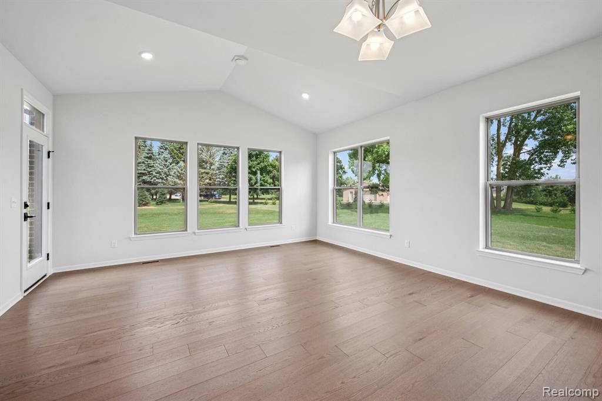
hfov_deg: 104.3
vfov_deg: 81.2
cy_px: 200
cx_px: 301
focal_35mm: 14
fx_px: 234
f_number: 9
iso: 100
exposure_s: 1/8
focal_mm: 14
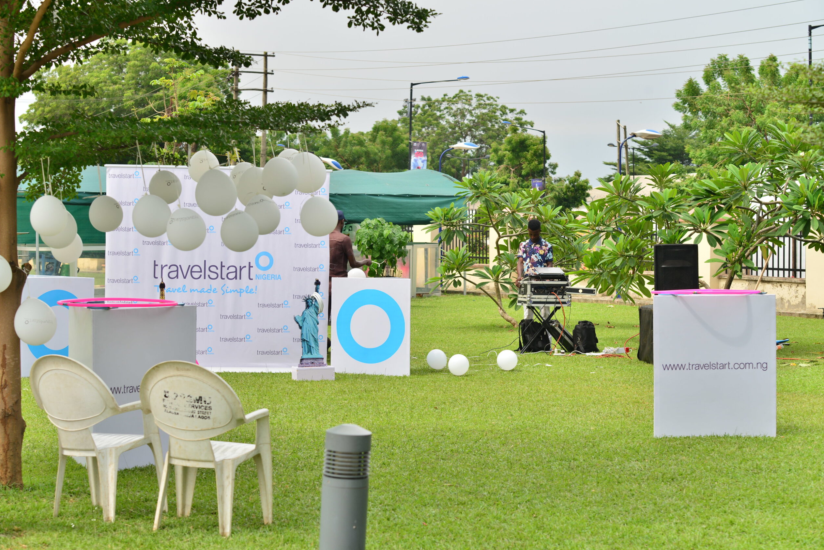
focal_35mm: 73
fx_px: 1671
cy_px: 275
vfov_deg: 18.7
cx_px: 414
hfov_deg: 27.7
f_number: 6.7
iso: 140
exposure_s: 1/180
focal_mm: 72
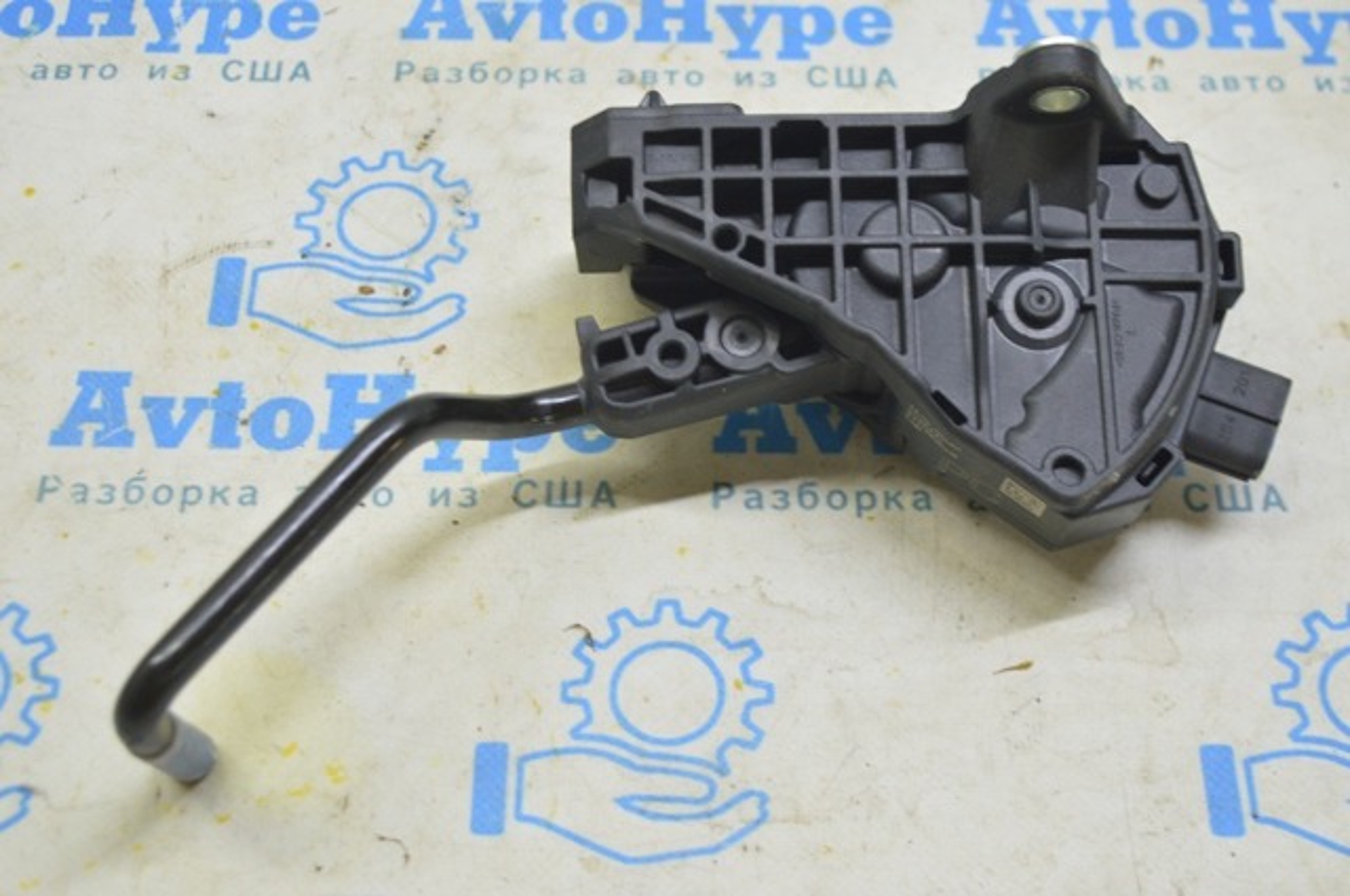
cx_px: 675
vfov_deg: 25.7
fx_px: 1966
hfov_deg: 37.9
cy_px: 448
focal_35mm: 52
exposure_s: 1/20
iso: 400
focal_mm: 35
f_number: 5.6
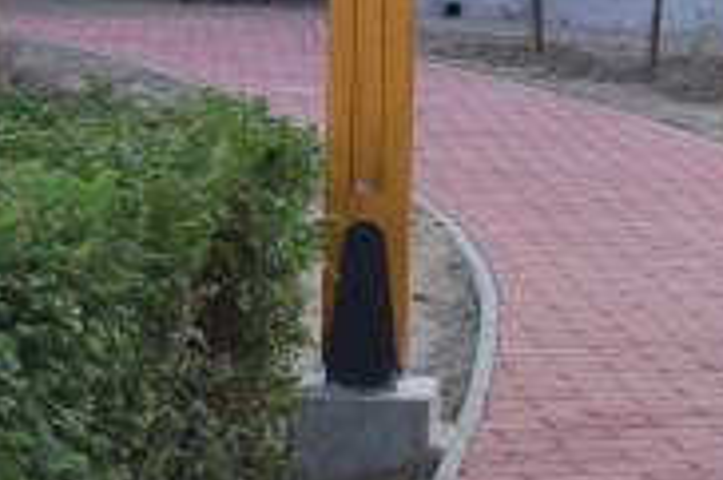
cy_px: -97
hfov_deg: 12.2
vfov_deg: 8.2
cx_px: 842
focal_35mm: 165
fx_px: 3315
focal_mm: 25
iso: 360
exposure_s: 1/125
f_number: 5.6
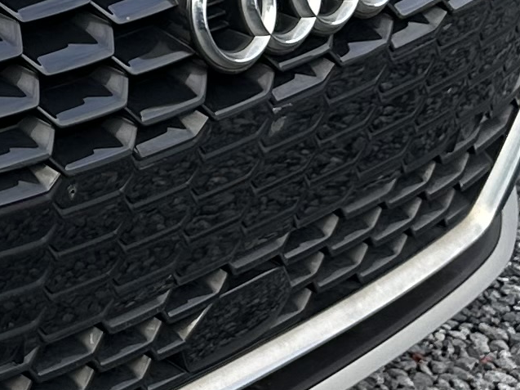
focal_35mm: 152
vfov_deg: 9.6
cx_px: -787
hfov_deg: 10.8
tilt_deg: -22.7
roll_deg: -1.1
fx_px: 2282
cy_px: -118
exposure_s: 1/709
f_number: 1.78
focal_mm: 6.86
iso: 80
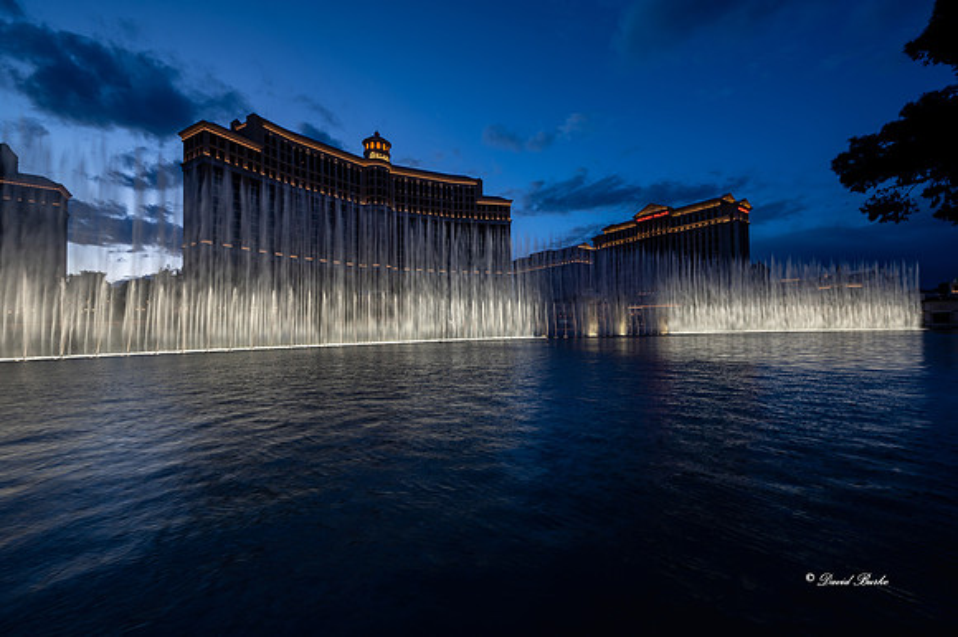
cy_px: 318
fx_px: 372
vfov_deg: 81.1
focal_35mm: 14
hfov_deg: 104.3
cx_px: 479
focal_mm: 14
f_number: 11
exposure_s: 1/4
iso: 100
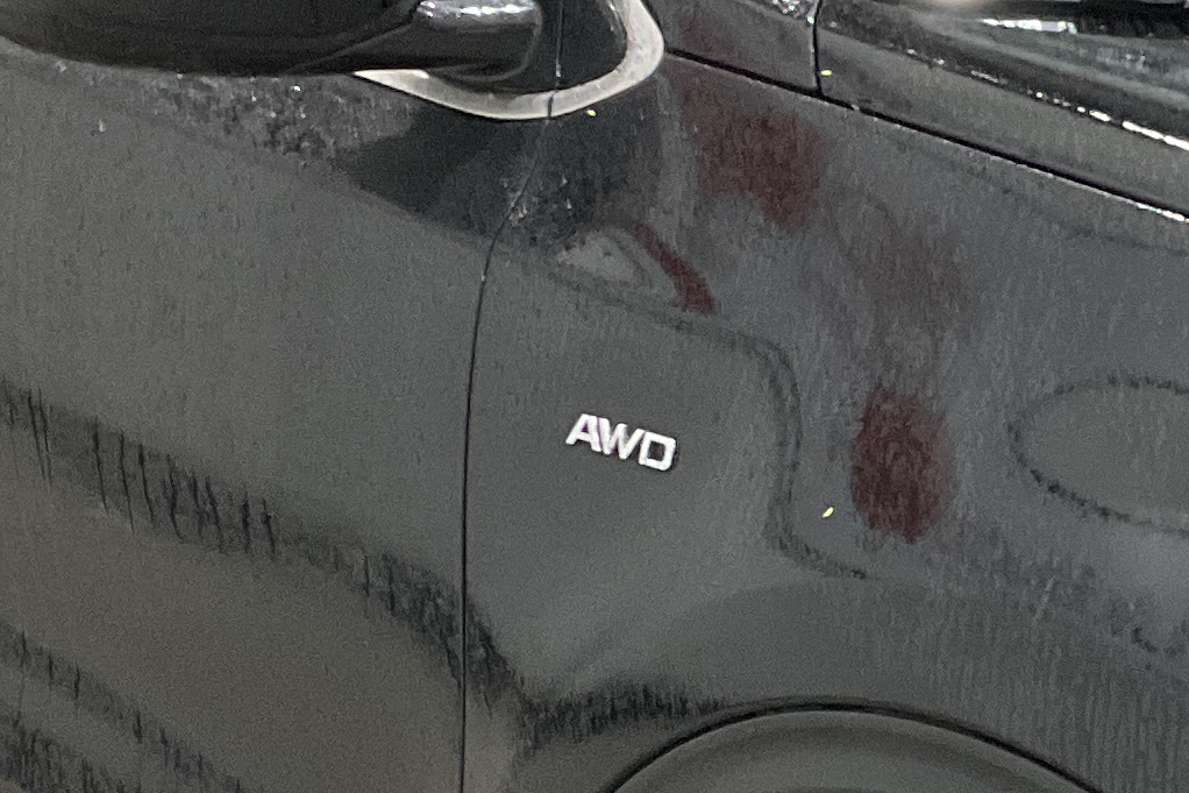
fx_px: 3929
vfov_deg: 11.5
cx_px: 1219
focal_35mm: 119
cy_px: 583
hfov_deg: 16.8
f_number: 1.8
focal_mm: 3
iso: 200
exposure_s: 1/60
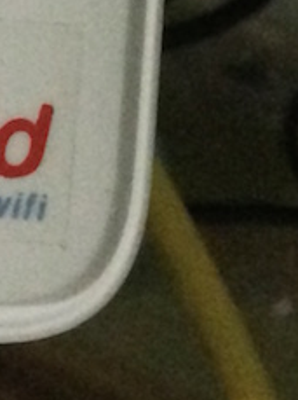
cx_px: -620
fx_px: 2417
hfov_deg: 6.4
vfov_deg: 8.7
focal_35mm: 210
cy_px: -526
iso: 400
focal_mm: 4.12
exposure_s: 1/15
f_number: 2.2
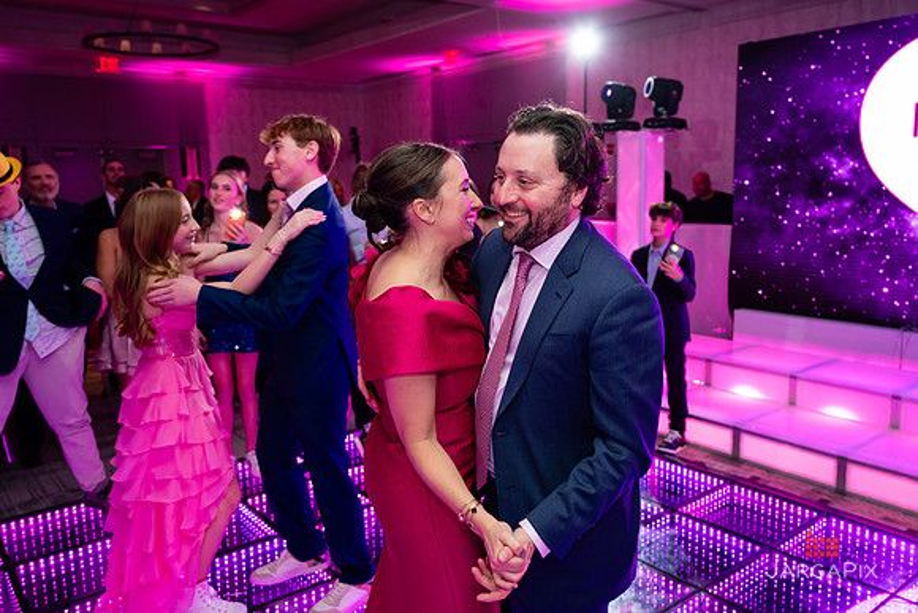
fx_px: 773
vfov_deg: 43.2
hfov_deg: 61.4
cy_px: 287
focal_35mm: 30
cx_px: 488
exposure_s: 1/160
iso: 1600
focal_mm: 27.5
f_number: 3.2
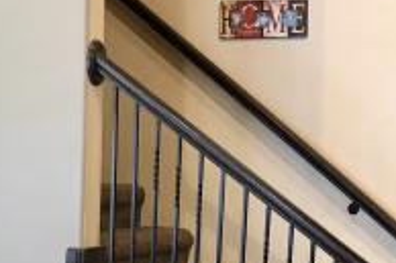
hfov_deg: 20.9
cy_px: 163
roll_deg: -2.4
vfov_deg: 14.2
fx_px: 1055
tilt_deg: +0.5
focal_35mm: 96
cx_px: 345
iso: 100
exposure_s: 1/15
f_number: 1.8
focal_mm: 3.99
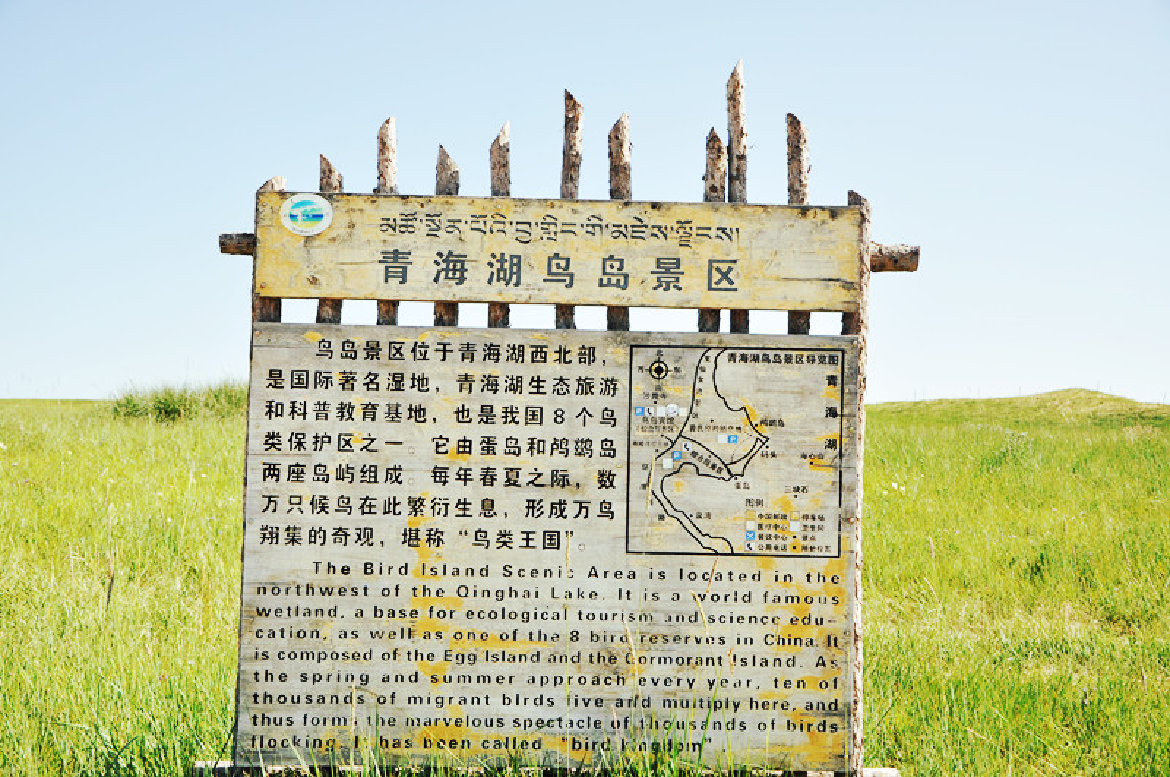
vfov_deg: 34.1
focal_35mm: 39
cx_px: 585
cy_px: 388
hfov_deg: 49.6
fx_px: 1266
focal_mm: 26
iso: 200
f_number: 5.6
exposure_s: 1/640
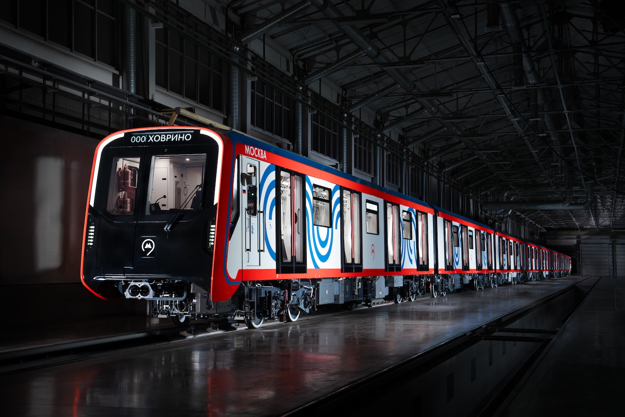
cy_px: 208
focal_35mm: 50
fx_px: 868
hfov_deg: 39.6
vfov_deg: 27.0
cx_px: 312
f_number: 3.5
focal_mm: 50
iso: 640
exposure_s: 1/50
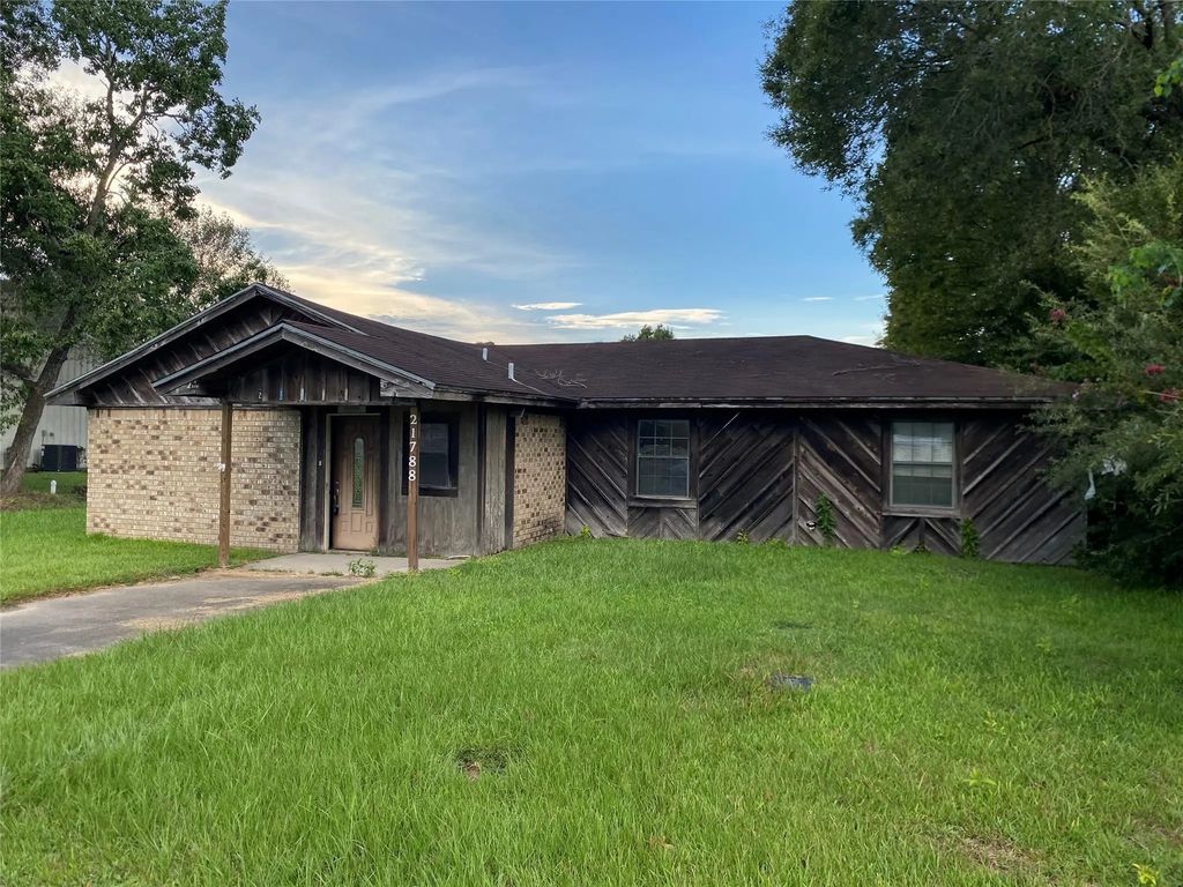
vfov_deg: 53.1
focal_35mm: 26
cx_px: 592
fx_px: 889
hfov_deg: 67.3
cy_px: 444
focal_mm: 4.25
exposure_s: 1/890
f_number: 1.8
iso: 32
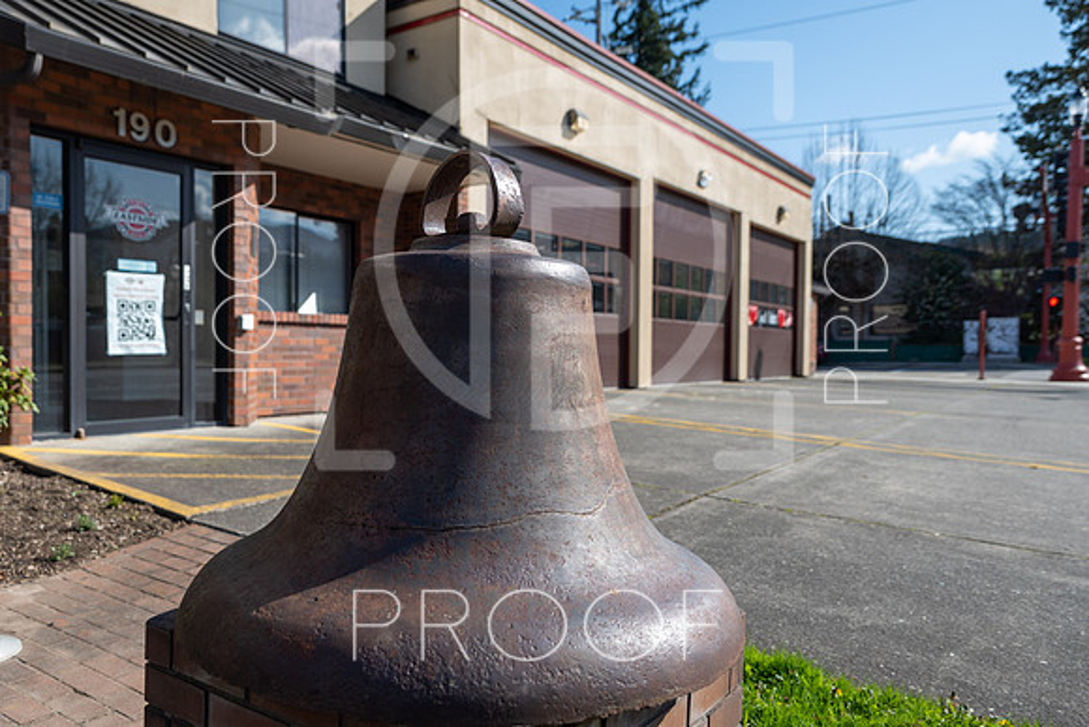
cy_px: 367
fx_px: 820
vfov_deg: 47.8
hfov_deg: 67.1
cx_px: 504
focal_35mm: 27
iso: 100
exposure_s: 1/2000
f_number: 4
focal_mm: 24
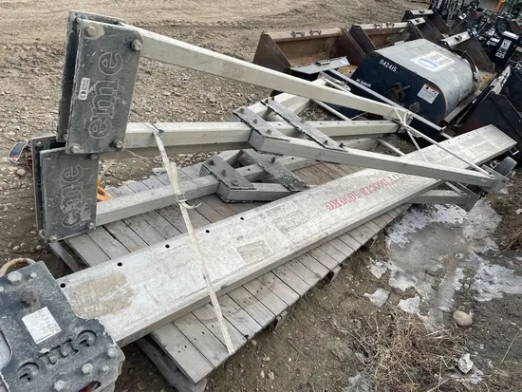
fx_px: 392
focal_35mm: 26
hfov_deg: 67.3
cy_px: 196
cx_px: 261
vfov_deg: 53.1
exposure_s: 1/1383
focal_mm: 4.2
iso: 32
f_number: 1.6
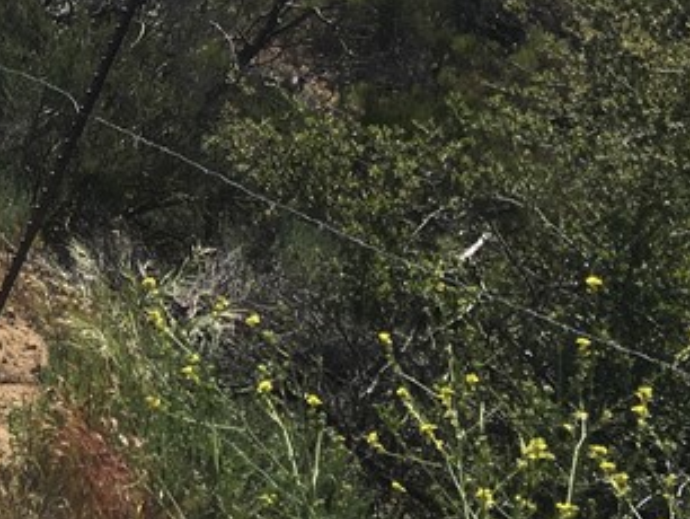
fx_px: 1935
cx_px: -347
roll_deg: +0.2
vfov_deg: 14.8
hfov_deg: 18.0
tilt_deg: -0.6
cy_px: -79
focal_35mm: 97
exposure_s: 1/1876
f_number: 2.2
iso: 25
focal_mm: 4.15
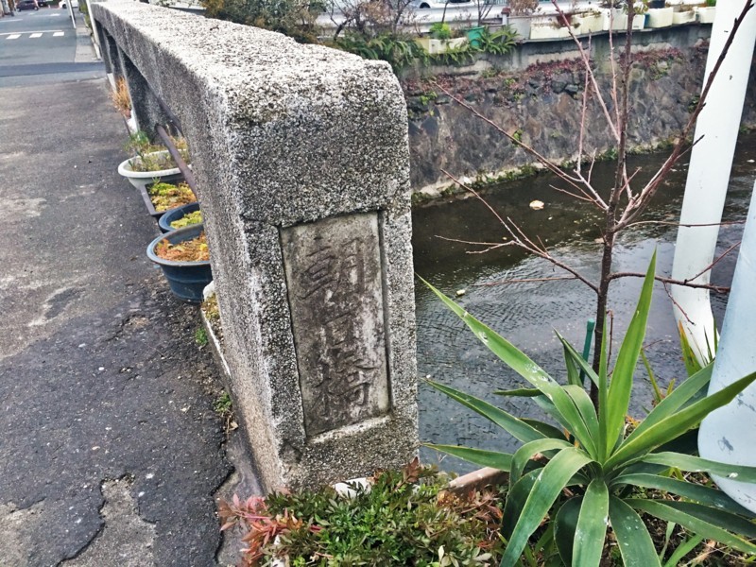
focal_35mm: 29
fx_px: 633
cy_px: 284
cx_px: 378
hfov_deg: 61.7
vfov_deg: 48.2
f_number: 2.2
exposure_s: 1/15
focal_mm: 4.15
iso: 80
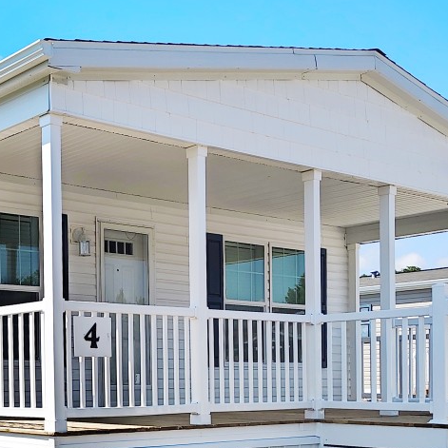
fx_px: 674
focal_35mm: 46
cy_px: 332
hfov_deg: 35.9
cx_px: 110
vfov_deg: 36.0
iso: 100
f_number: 1.8
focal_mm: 5.56
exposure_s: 1/1784
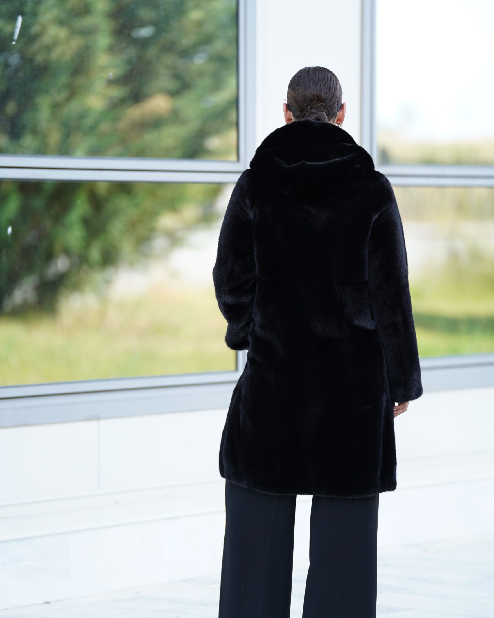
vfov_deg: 11.1
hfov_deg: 8.9
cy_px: 314
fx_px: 3181
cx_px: 247
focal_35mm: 174
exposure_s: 1/250
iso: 200
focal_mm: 154
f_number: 2.8
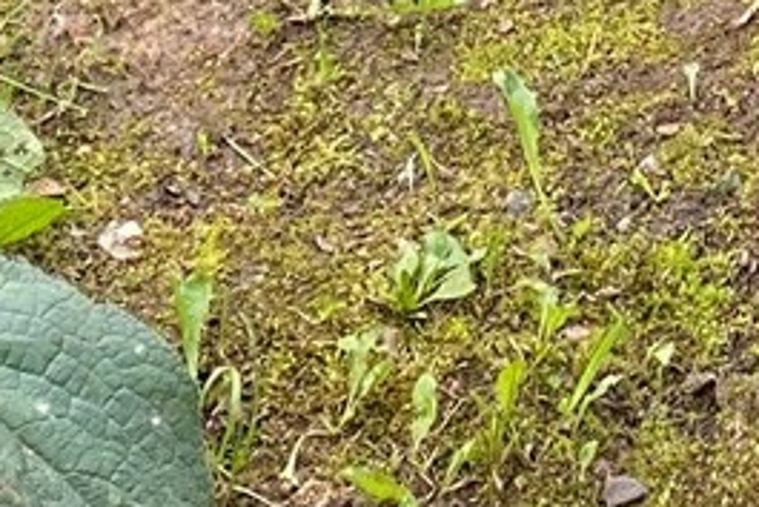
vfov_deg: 4.5
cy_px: -1031
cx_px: 1518
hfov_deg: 6.8
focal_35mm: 294
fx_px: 6202
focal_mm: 6
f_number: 2
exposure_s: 1/122
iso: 25
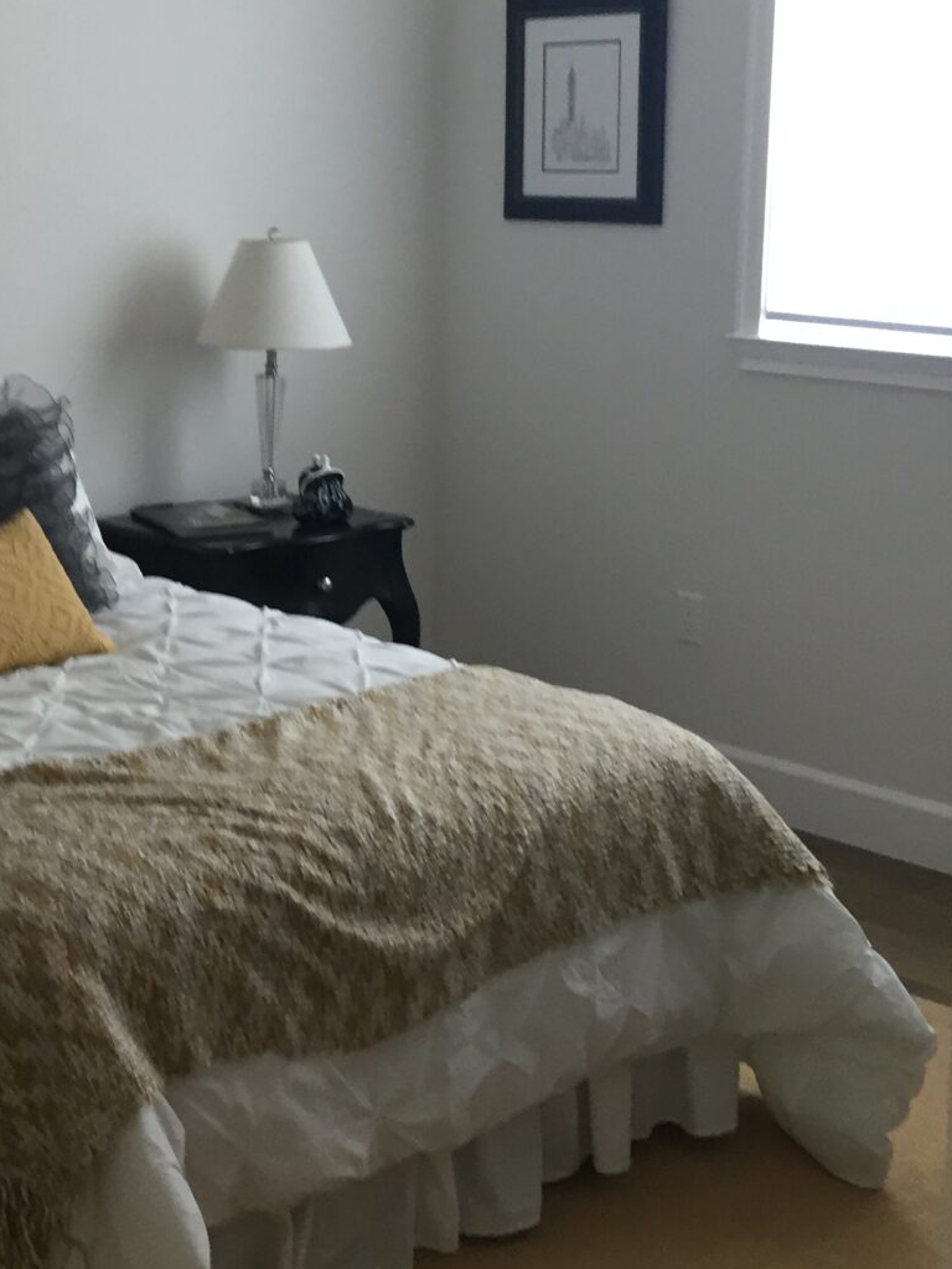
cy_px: 382
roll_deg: -2.8
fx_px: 2127
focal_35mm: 58
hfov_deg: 24.2
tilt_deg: -7.4
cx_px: 16
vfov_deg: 32.8
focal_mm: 4.15
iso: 80
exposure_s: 1/30
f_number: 2.2
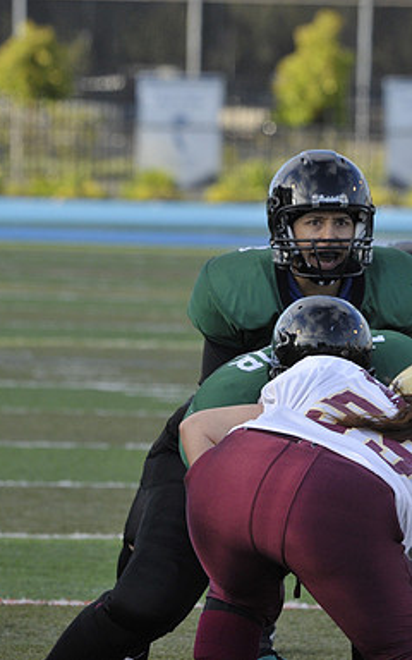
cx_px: 225
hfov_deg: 2.1
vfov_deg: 3.4
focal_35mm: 616
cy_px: 330
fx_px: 11067
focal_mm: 400
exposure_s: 1/1000
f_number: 10
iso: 2500
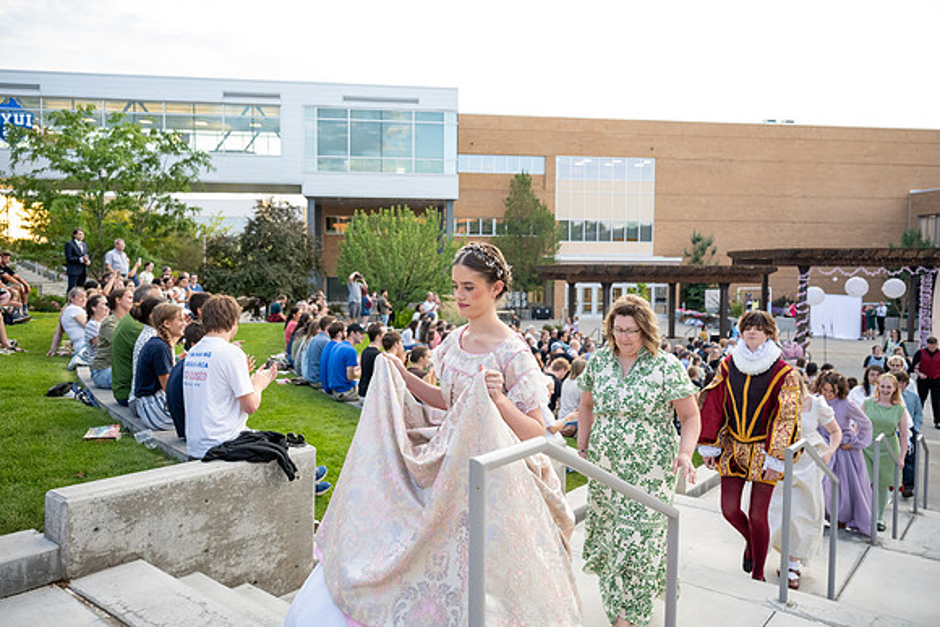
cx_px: 470
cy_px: 314
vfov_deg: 45.0
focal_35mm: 29
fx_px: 757
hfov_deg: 63.6
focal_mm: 29
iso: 1250
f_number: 3.5
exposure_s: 1/800
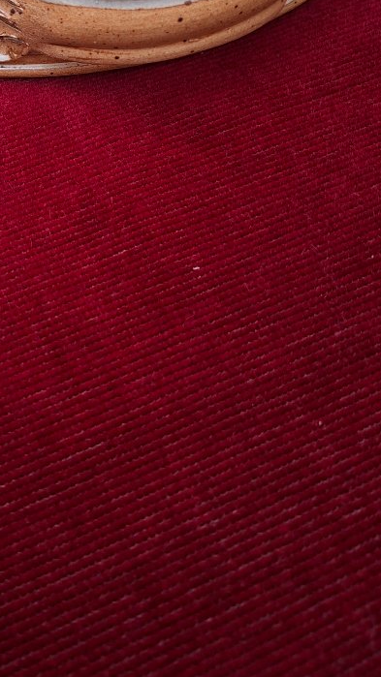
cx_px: -21
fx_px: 773
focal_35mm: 43
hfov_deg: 25.9
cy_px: 128
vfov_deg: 44.8
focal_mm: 5.54
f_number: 1.8
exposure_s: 1/100
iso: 250
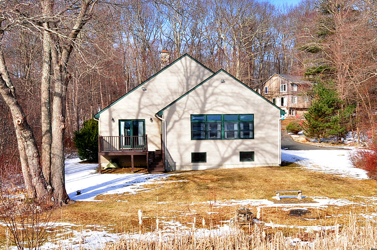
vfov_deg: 43.5
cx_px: 188
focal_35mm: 30
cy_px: 125
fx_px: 314
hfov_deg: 62.0
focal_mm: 20
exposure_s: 1/200
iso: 400
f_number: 11
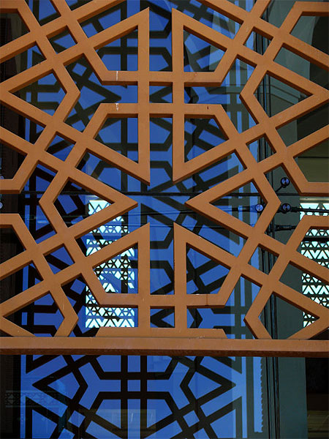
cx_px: 164
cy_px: 220
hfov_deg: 12.5
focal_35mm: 119
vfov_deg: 16.6
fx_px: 1508
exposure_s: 1/160
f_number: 4
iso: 100
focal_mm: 25.1
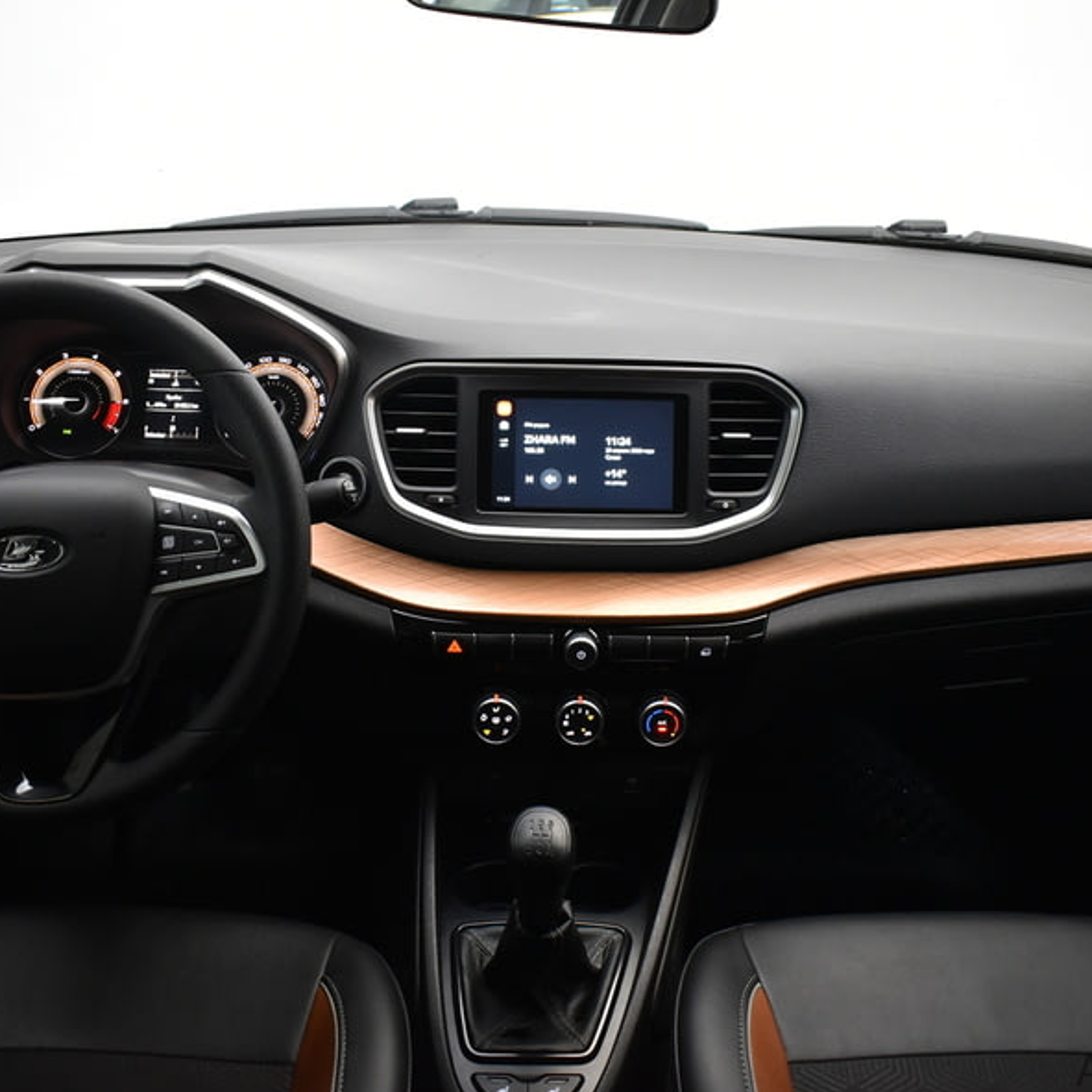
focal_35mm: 35
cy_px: 551
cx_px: 540
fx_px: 1249
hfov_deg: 47.2
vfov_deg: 47.2
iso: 1400
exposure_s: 1/30
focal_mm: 18
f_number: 3.5
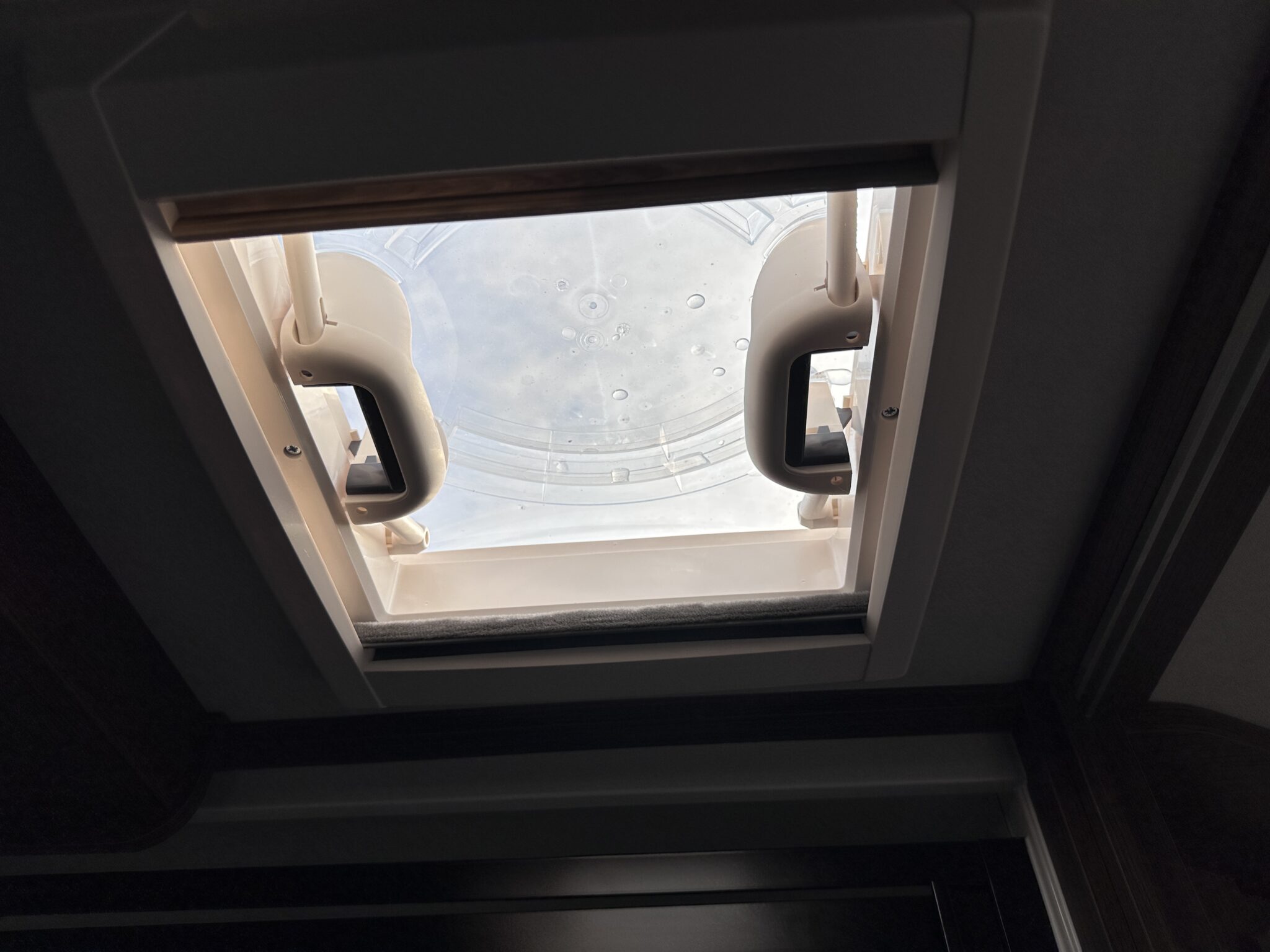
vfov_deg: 56.8
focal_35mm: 24
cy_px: 476
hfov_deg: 71.6
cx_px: 635
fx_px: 881
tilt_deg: +46.7
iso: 80
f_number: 1.78
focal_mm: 6.86
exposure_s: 1/1453
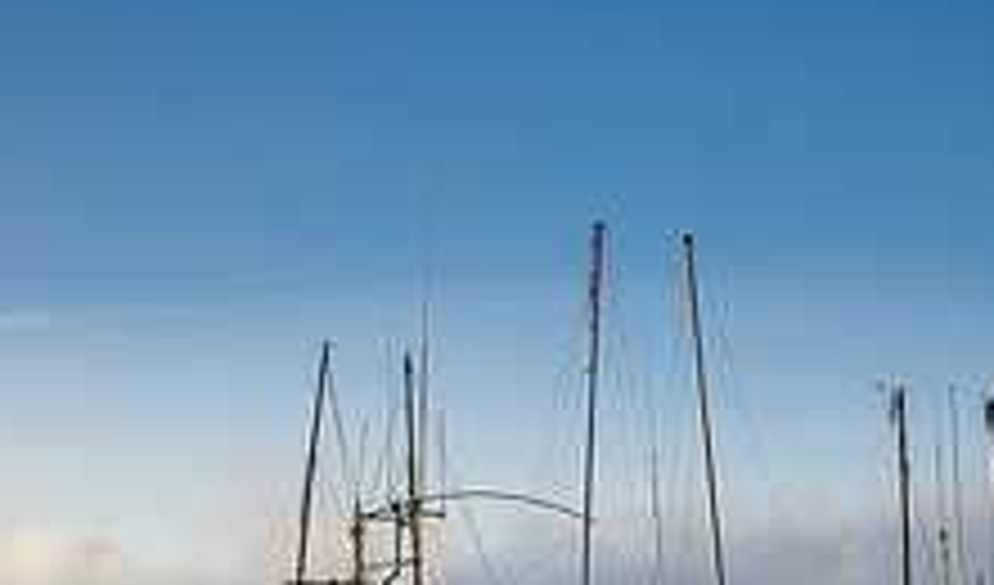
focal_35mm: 76
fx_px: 2026
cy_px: 694
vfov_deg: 15.8
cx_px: -229
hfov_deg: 24.7
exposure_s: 1/30
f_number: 13
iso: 160
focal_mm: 28
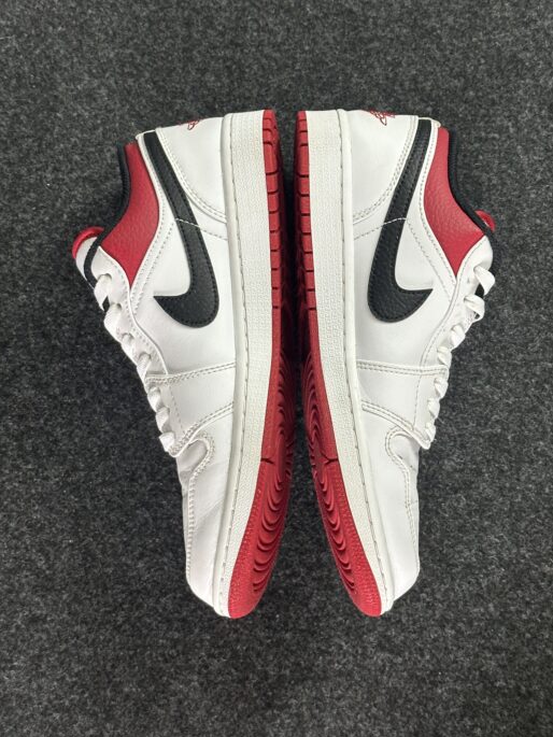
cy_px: 361
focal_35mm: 56
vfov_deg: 34.3
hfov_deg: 26.1
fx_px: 1192
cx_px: 297
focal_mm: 6.86
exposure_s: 1/50
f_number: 1.78
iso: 160
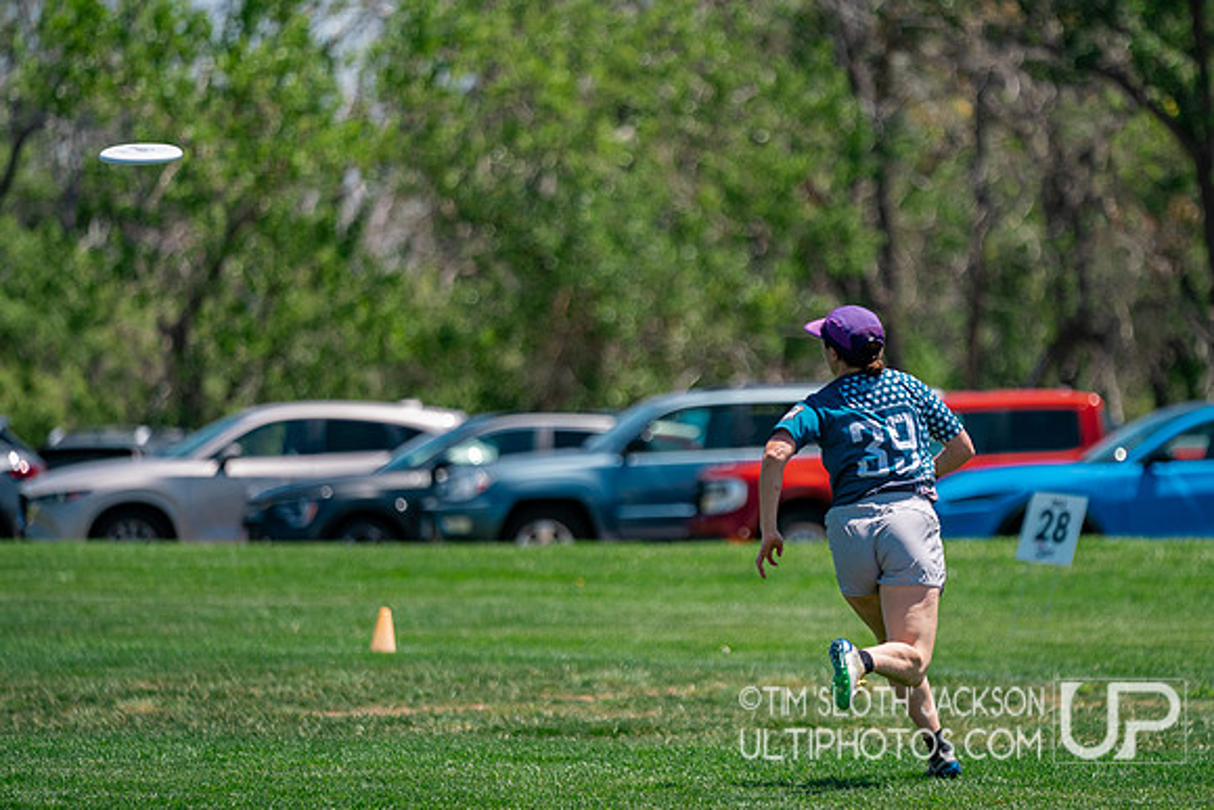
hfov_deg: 7.6
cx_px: 779
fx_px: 9185
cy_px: 479
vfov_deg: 5.0
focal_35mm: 272
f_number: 2.8
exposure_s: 1/6400
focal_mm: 200
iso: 320
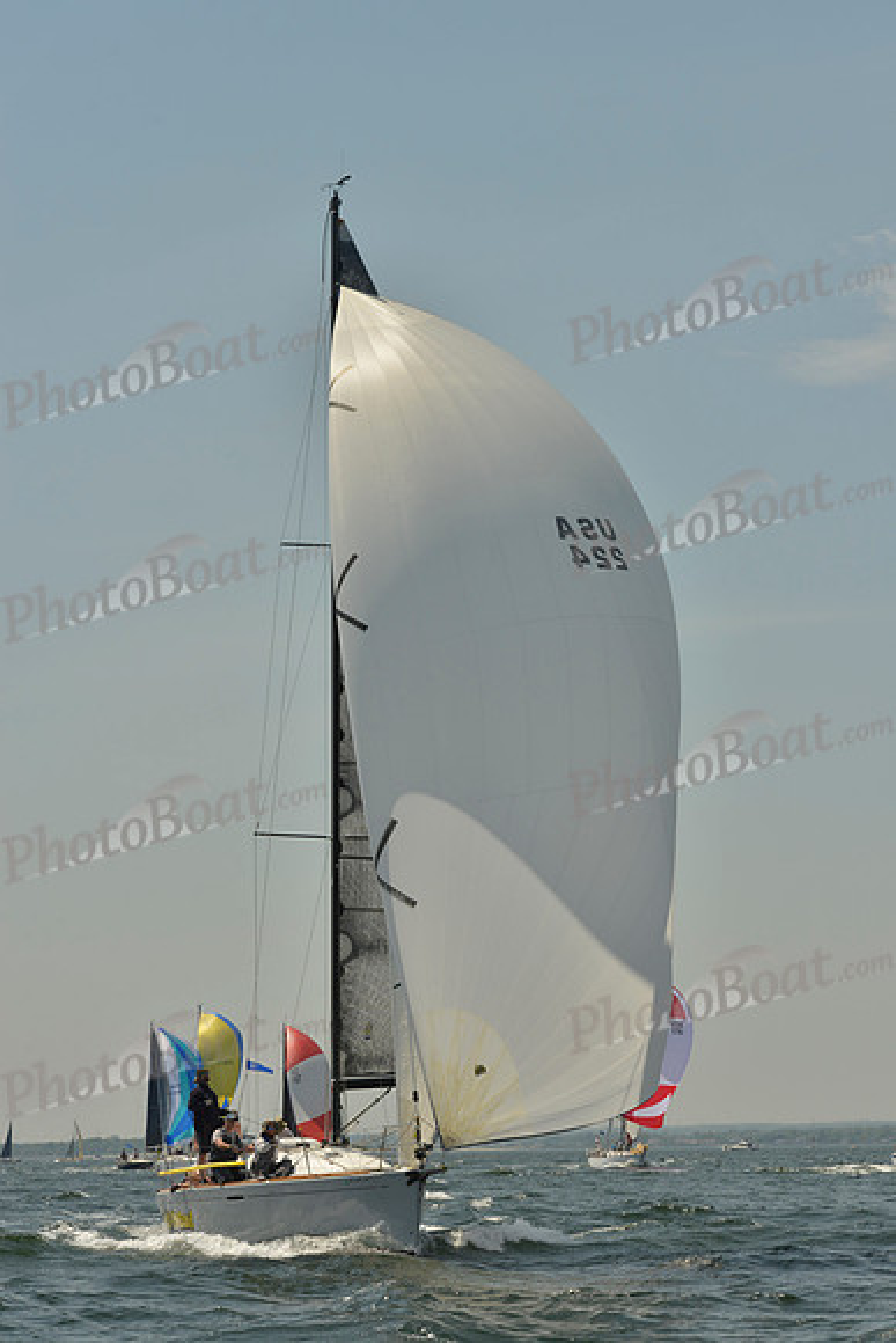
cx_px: 448
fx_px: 3171
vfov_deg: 23.9
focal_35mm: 85
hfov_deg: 16.1
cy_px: 672
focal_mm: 85
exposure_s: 1/1250
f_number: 9
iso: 200
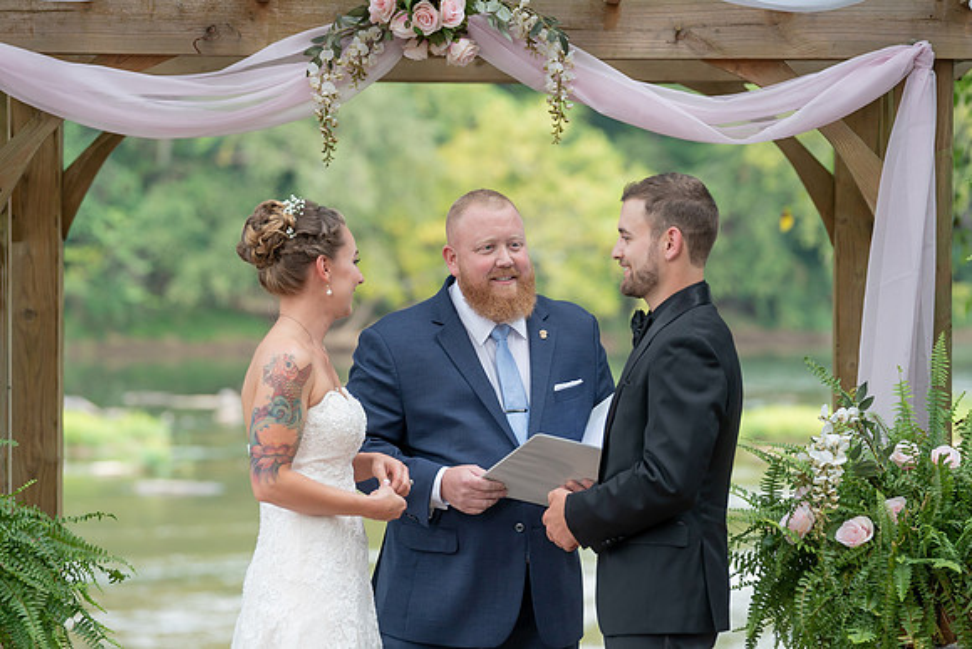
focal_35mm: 154
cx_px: 436
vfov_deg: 8.9
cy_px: 291
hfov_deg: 13.3
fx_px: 4155
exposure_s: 1/200
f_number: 4
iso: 320
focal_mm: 139
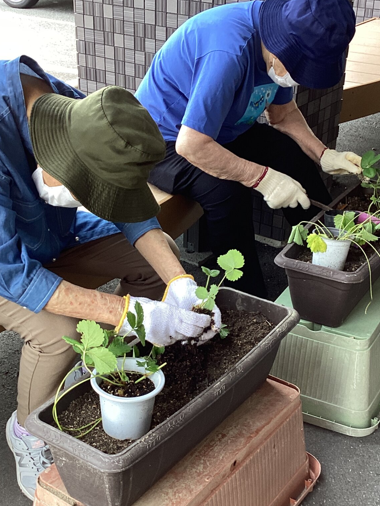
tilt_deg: -29.4
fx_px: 761
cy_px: 299
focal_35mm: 52
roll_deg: -1.3
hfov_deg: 28.0
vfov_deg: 36.7
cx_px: 172
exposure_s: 1/100
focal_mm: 3.3
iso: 64
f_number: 2.4
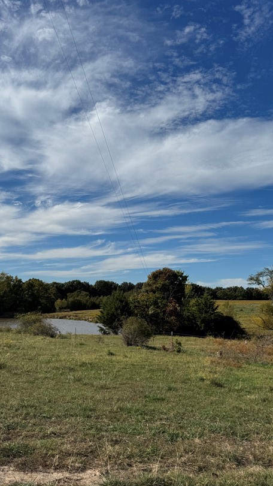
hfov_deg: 35.5
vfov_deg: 59.5
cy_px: 254
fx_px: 425
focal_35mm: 33
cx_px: 105
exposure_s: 1/9009
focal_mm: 6.76
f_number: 1.78
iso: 80
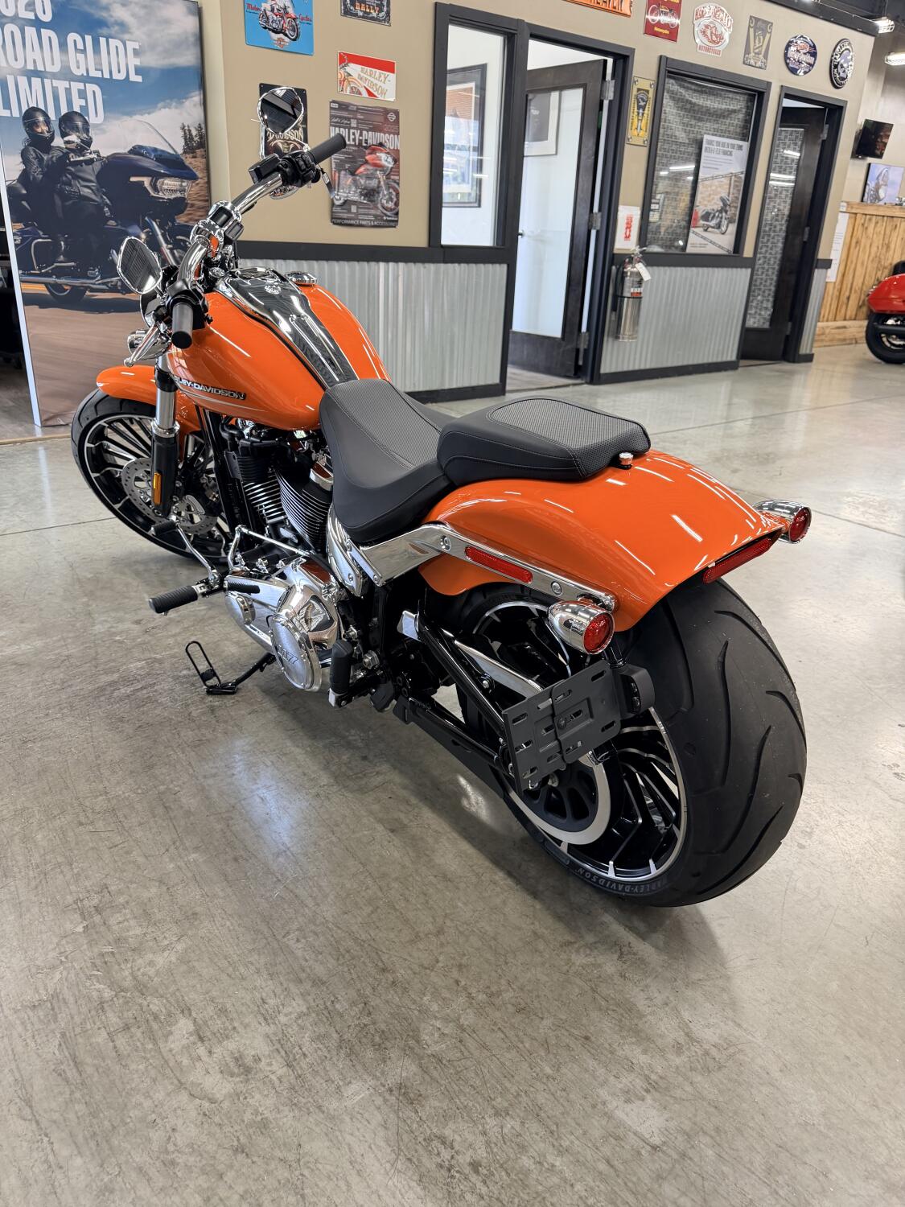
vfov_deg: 71.6
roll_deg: -2.9
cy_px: 604
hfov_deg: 56.8
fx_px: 837
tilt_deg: -23.7
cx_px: 452
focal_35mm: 24
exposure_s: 1/60
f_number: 1.78
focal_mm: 6.76
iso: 160
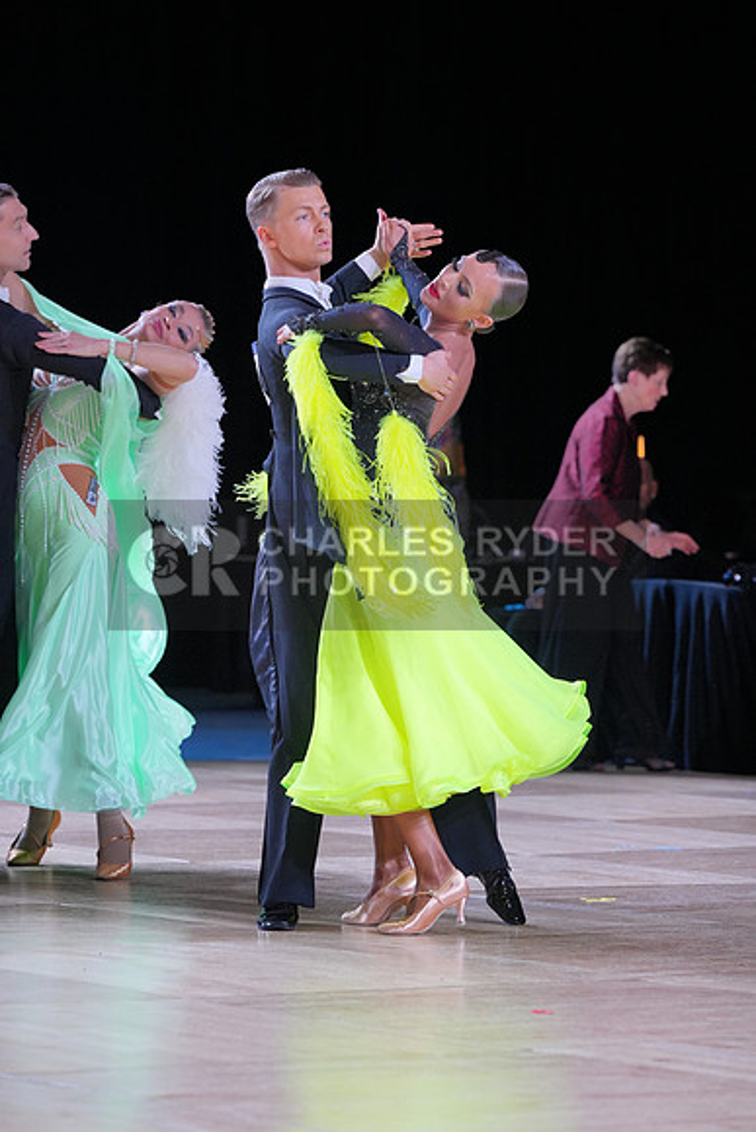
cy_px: 566
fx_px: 5666
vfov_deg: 11.4
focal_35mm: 180
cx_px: 378
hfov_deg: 7.6
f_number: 5.6
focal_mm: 180
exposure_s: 1/400
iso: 2500
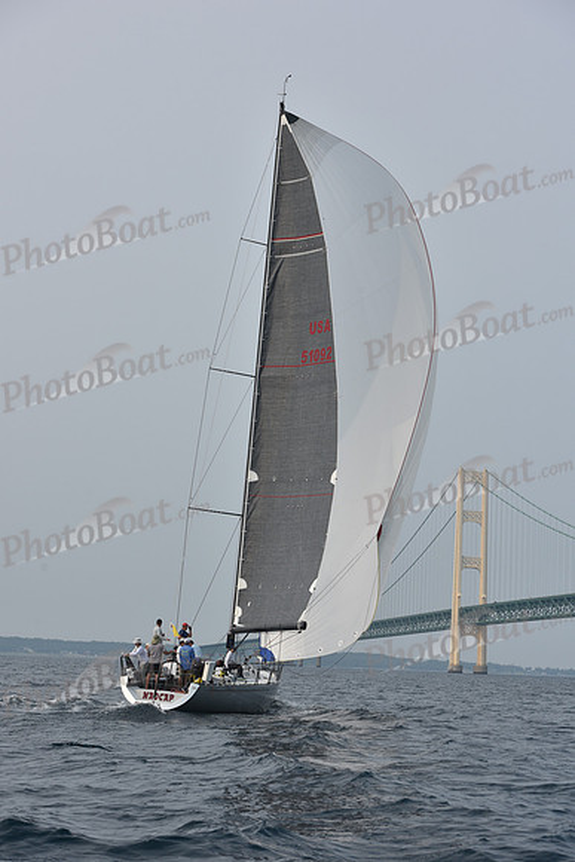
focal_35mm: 70
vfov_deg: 28.8
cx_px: 288
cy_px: 431
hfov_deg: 19.5
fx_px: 1676
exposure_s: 1/1250
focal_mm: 70
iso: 250
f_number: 7.1
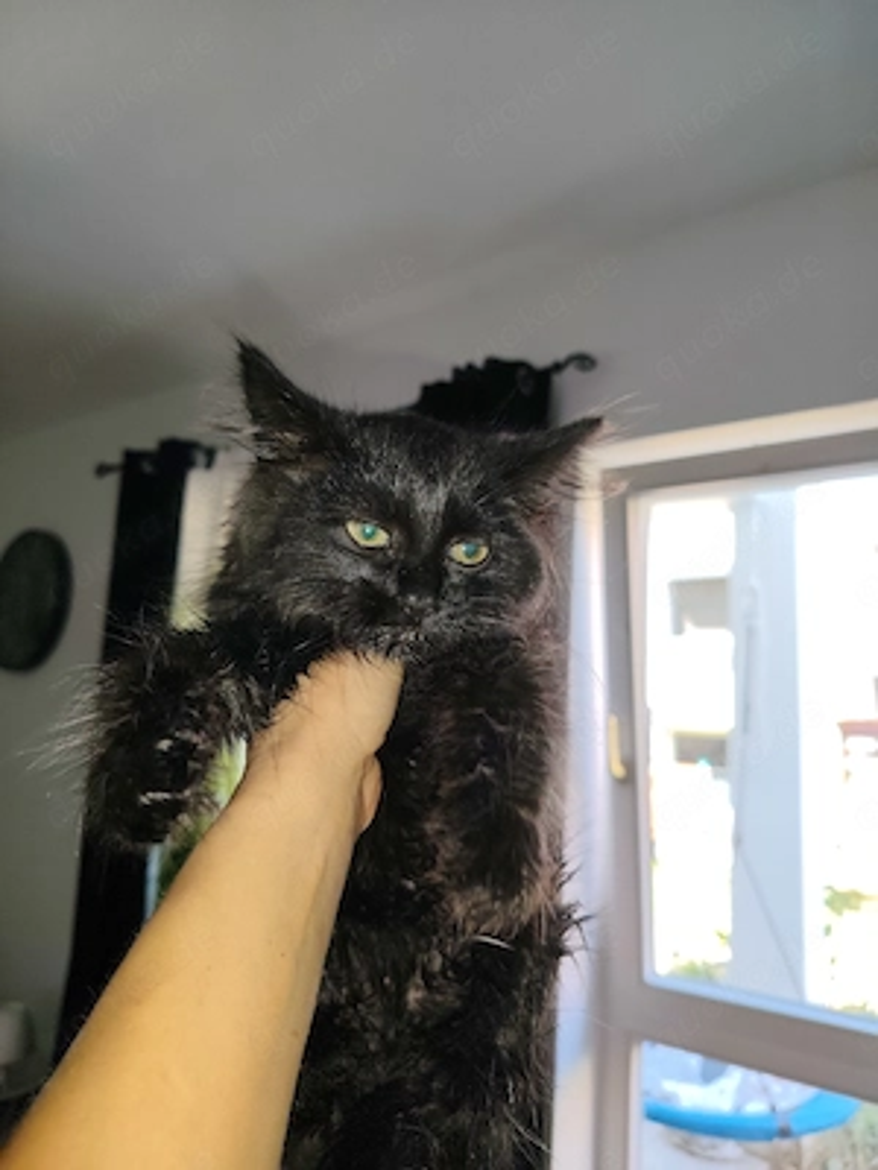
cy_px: 585
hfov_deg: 56.8
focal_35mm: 24
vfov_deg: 71.6
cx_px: 439
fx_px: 812
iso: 116
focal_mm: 5.24
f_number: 1.7
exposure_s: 1/50
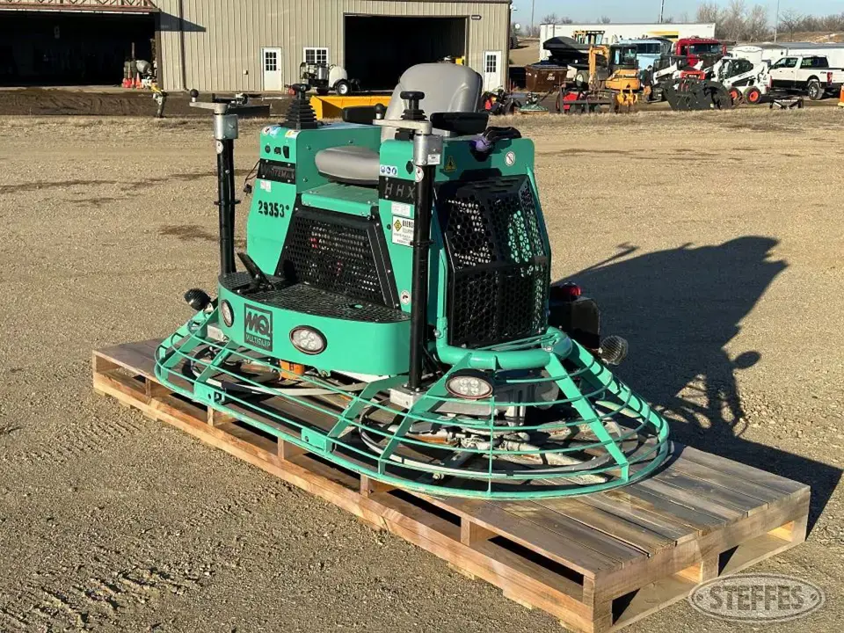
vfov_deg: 30.3
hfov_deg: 39.7
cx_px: 422
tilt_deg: -11.5
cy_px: 316
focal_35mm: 48
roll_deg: -0.9
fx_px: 1170
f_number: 1.78
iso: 64
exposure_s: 1/3155
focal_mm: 6.86
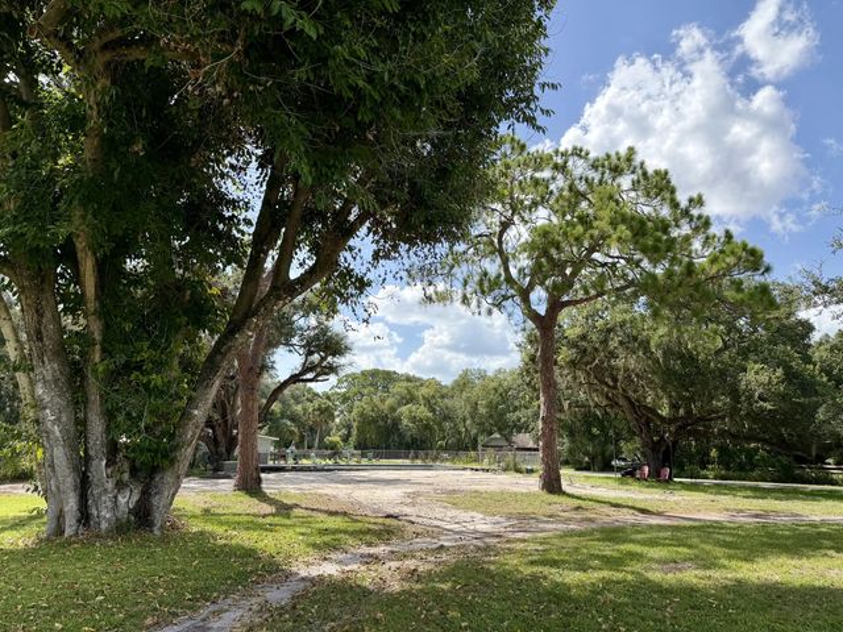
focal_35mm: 24
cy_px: 316
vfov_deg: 56.8
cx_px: 422
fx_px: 584
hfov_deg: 71.6
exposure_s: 1/4167
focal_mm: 6.76
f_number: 1.78
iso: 100
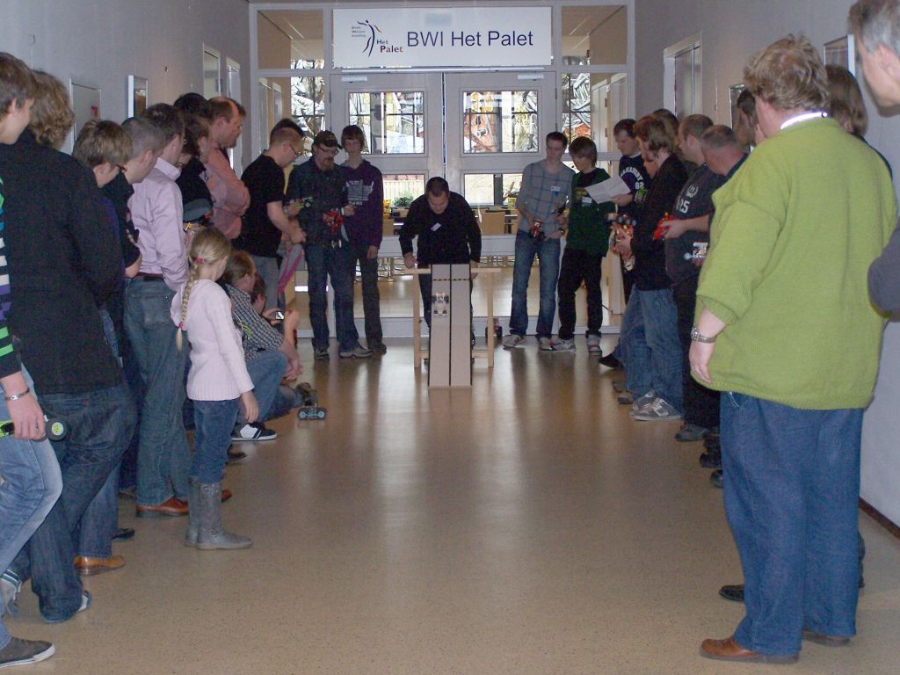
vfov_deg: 19.6
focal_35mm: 75
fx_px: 1950
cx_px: 450
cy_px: 338
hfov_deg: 26.0
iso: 140
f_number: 3.2
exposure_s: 1/90
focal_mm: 12.4
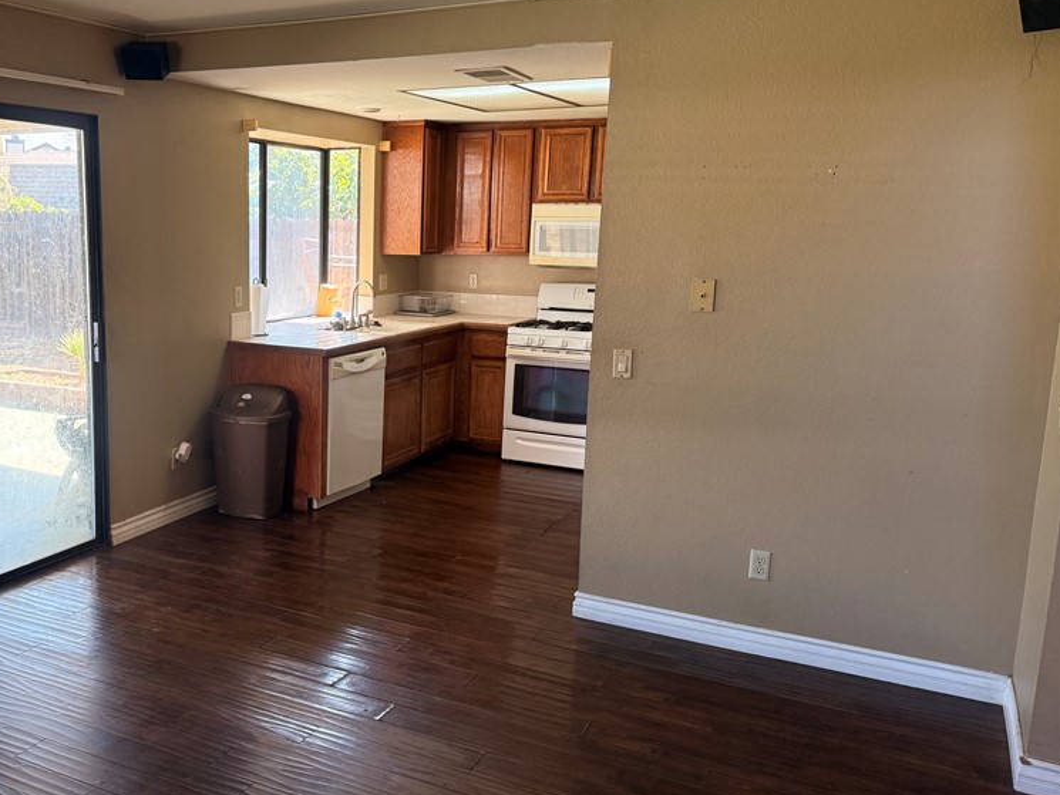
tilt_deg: -9.0
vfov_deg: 43.0
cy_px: 391
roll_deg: -1.1
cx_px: 341
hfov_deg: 54.1
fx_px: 1011
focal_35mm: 33
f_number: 1.78
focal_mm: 6.76
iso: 200
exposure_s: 1/202
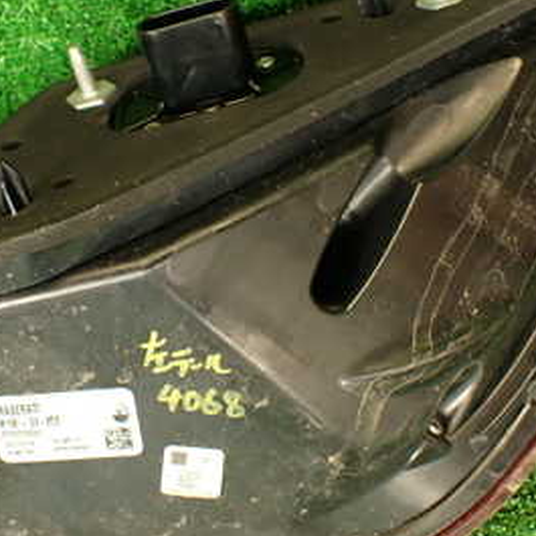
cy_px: 271
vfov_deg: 26.9
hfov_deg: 26.7
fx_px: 1121
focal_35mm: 64
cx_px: 172
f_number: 2.4
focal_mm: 5.79
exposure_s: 1/30
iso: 200
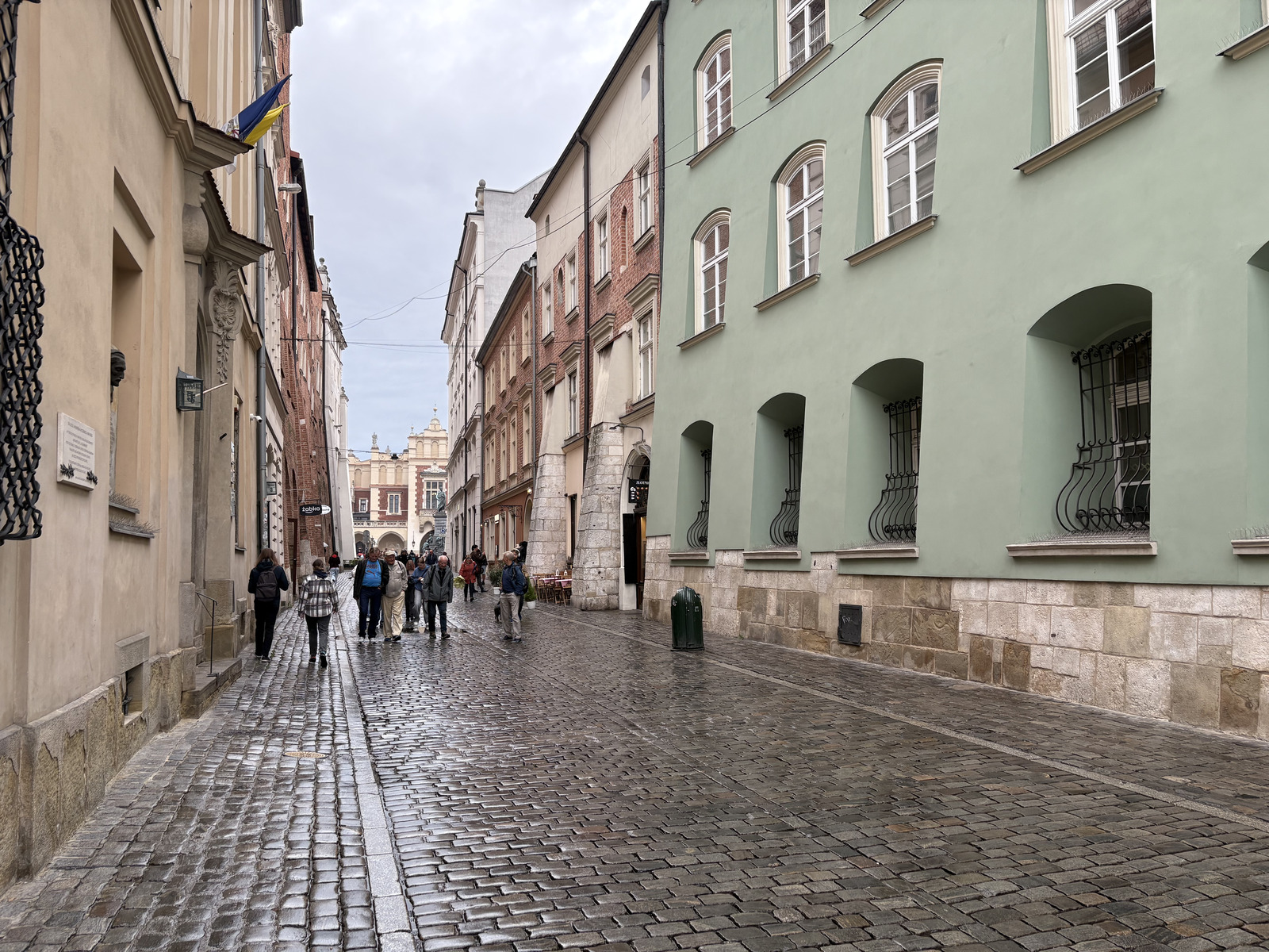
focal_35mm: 26
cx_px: 634
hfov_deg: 67.3
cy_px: 476
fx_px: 953
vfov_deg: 53.1
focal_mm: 5.96
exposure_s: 1/635
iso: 64
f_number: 1.6
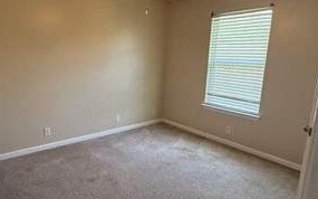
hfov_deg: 72.2
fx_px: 217
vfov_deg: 49.2
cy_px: 95
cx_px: 136
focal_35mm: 25
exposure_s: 1/60
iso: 200
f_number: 2.2
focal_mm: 2.22
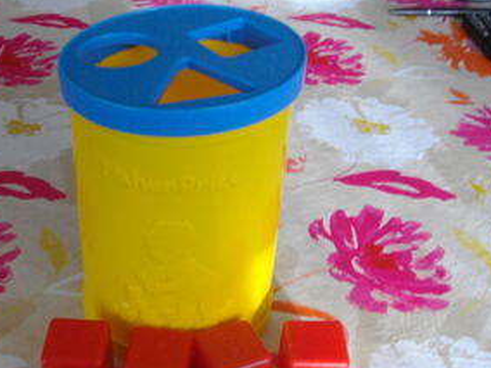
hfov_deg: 35.0
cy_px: 295
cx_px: 140
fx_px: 766
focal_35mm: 54
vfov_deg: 26.5
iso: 200
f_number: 2.9
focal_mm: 5.7
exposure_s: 1/50
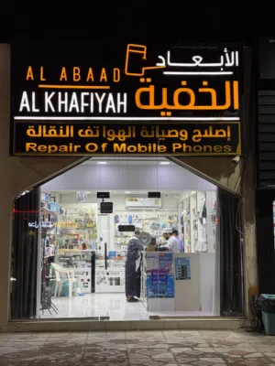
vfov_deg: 39.7
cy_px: 183
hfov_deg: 30.3
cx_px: 138
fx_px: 508
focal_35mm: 48
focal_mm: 6.76
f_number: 1.78
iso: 64
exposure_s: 1/50
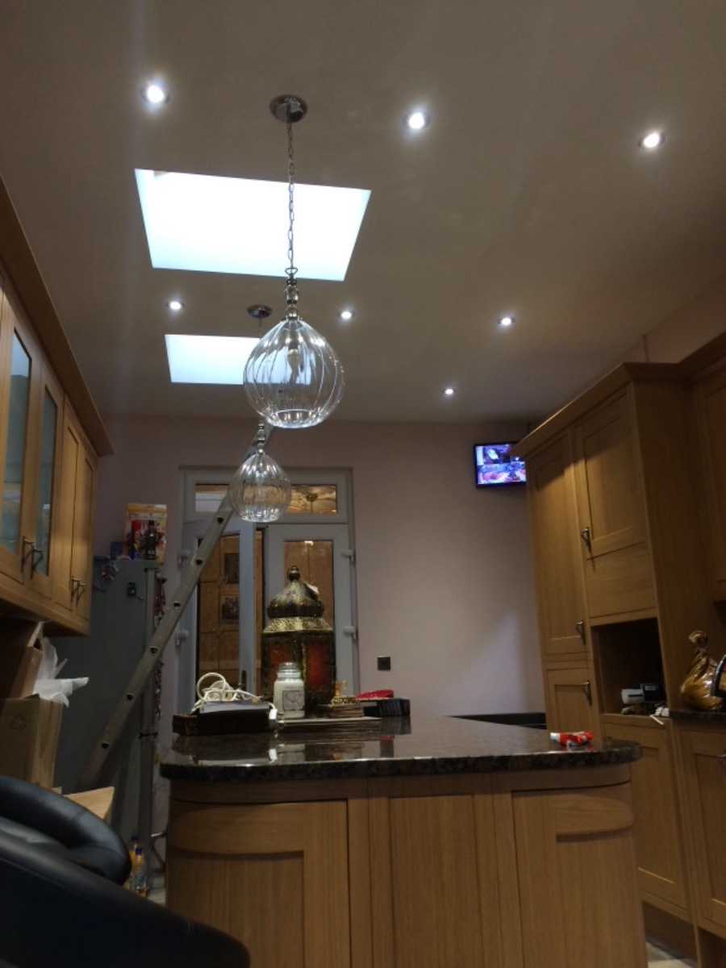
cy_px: 484
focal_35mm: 29
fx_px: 811
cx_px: 363
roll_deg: +2.0
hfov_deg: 48.2
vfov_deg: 61.7
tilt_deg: +12.1
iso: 100
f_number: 2.2
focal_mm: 4.15
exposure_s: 1/33
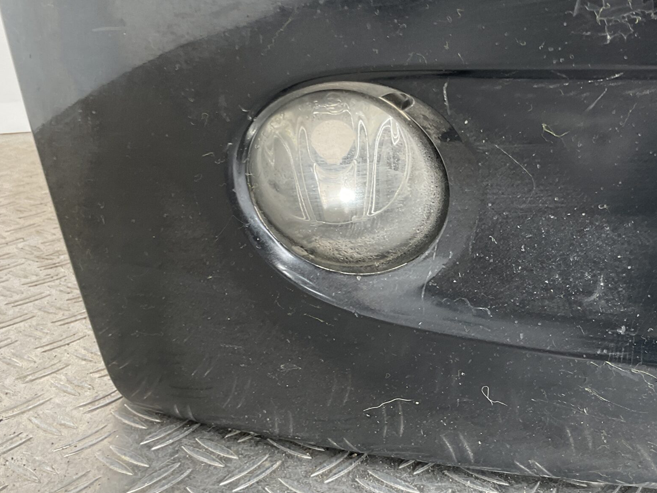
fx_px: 911
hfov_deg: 39.2
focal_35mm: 48
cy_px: 224
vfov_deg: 30.2
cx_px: 437
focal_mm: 3
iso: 32
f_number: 1.8
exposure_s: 1/50
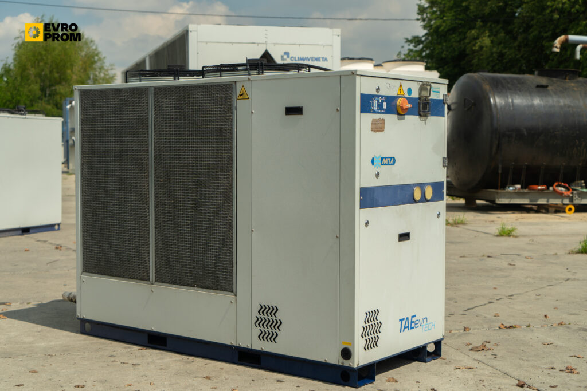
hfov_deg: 36.9
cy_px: 196
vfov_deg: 25.1
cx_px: 294
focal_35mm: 54
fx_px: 881
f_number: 5.6
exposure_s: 1/500
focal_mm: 54
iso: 125
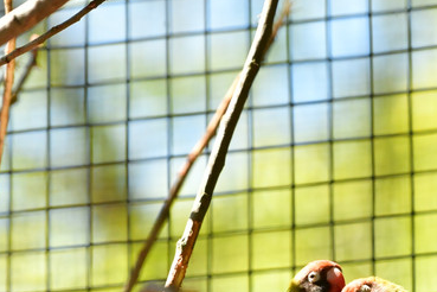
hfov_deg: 3.0
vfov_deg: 2.0
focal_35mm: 694
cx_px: 346
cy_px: 227
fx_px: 8424
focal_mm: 200
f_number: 4.5
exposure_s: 1/1600
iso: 1000
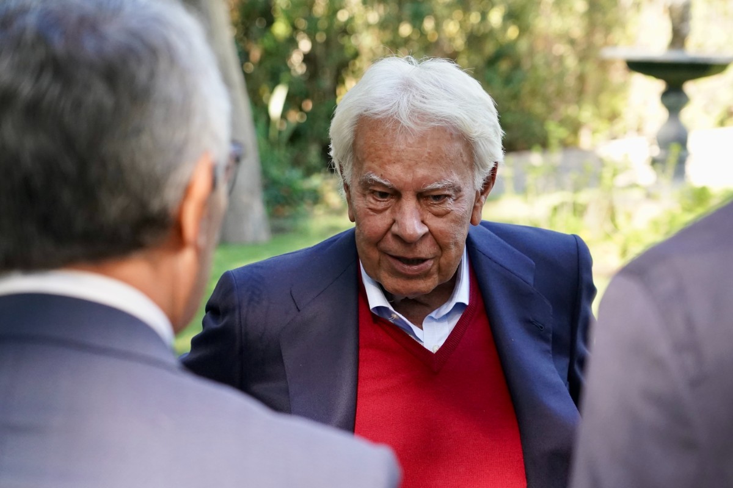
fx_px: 1344
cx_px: 366
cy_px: 244
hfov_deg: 30.5
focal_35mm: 66
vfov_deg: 20.6
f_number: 4.5
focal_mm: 66
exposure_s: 1/1000
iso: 3200
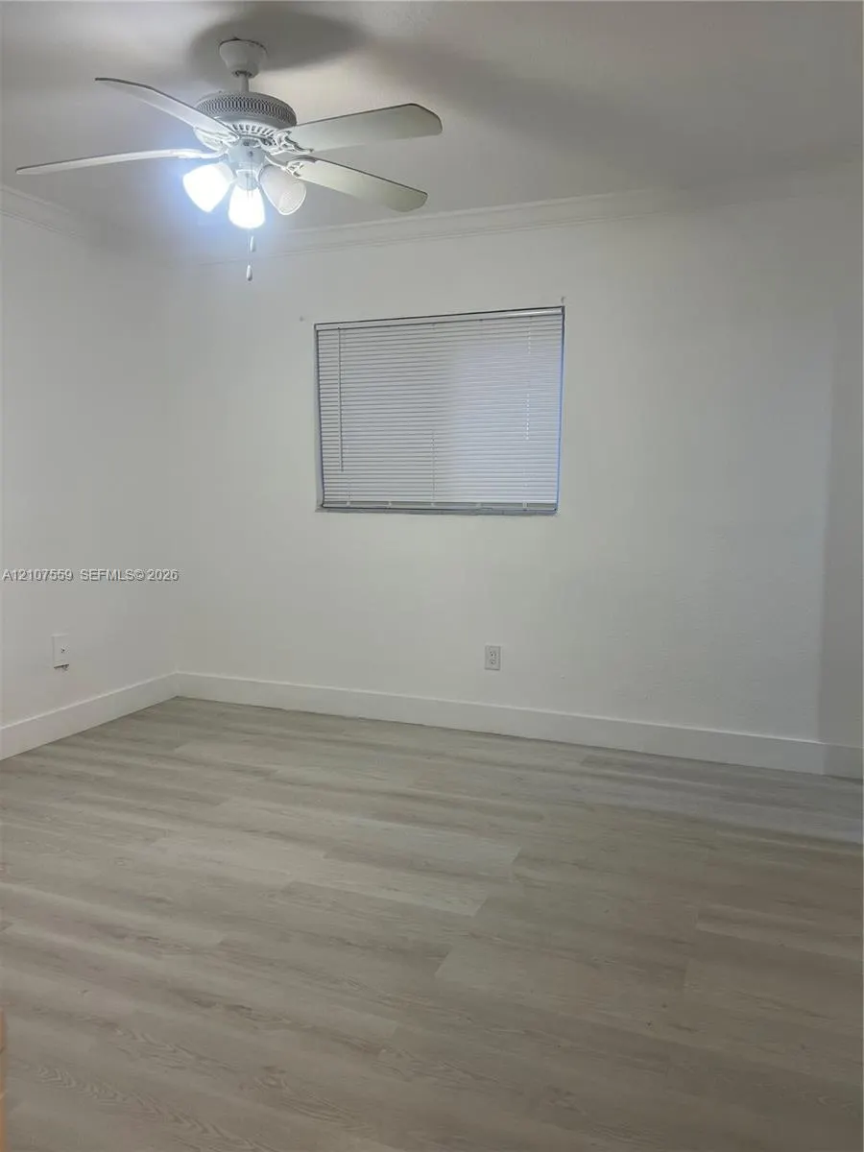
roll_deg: -0.4
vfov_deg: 67.3
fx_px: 865
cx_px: 432
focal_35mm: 26
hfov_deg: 53.1
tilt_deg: -6.3
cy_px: 576
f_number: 1.5
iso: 64
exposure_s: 1/60
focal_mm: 5.7
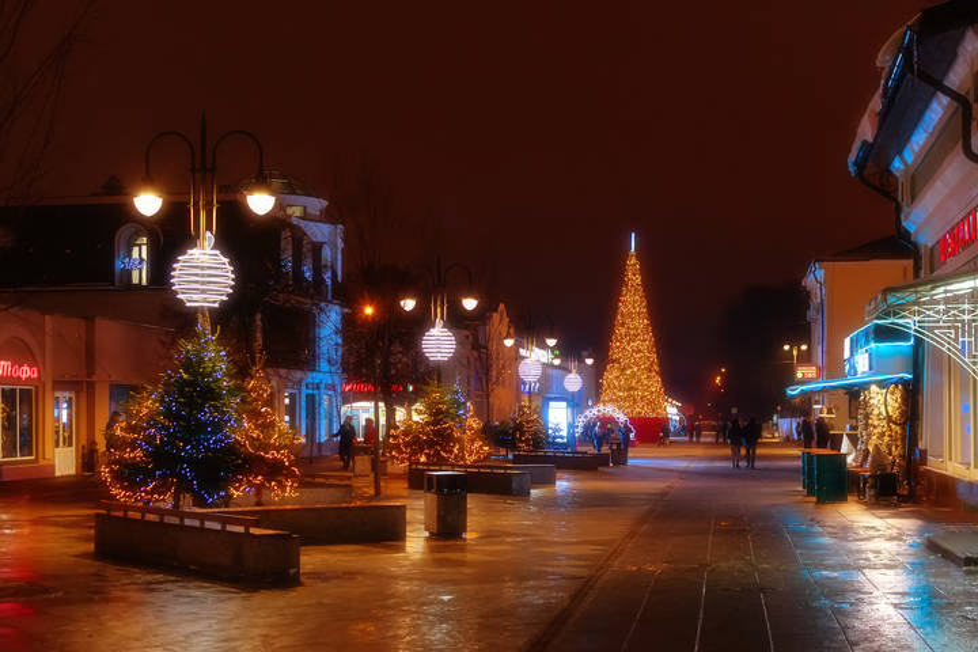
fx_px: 1413
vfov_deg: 26.0
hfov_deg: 38.2
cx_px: 489
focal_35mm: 52
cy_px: 326
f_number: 4.5
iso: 1250
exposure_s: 1/60
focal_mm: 35
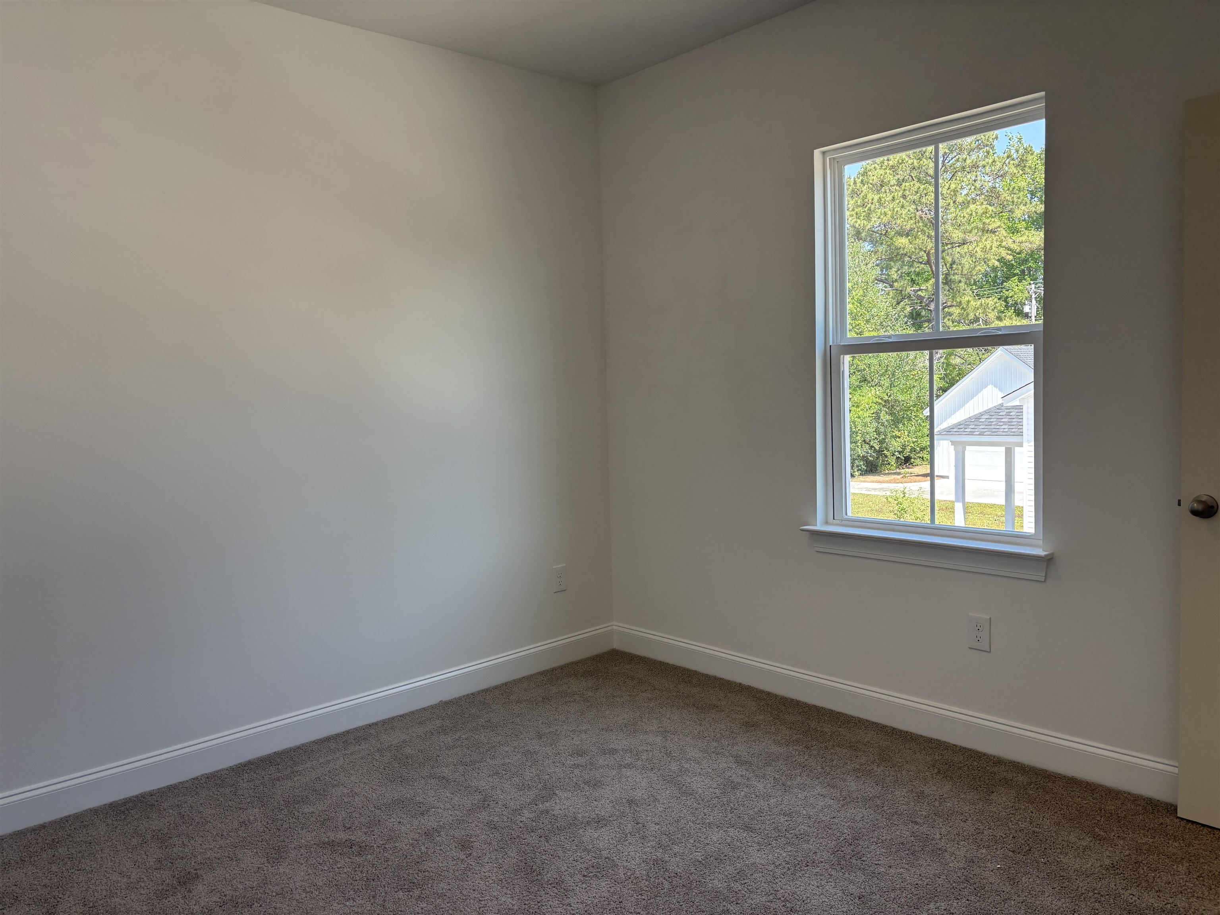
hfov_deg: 67.3
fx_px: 916
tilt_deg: -4.0
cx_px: 610
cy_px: 458
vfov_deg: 53.1
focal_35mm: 26
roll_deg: +1.6
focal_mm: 5.96
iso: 50
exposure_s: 1/170
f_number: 1.6
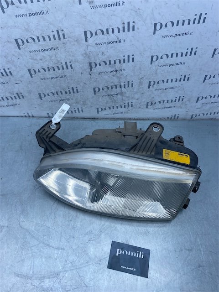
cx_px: 110
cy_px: 146
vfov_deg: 67.3
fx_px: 219
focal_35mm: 26
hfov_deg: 53.1
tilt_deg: -55.2
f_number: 1.8
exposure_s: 1/1362
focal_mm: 4.25
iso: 32
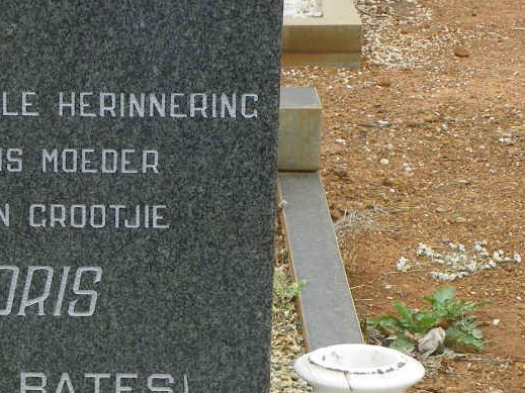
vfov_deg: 10.0
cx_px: 92
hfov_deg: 13.3
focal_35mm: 148
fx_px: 2244
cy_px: 332
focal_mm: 11.4
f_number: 4.5
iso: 64
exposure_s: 1/160
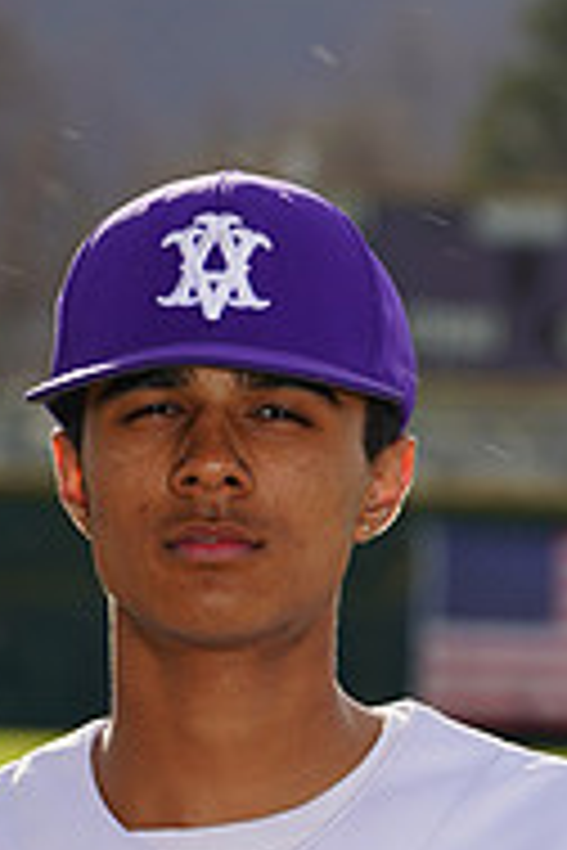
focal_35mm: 594
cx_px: 259
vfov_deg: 3.5
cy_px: 1061
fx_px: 14032
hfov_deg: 2.3
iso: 100
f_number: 9
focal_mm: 194
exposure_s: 1/200
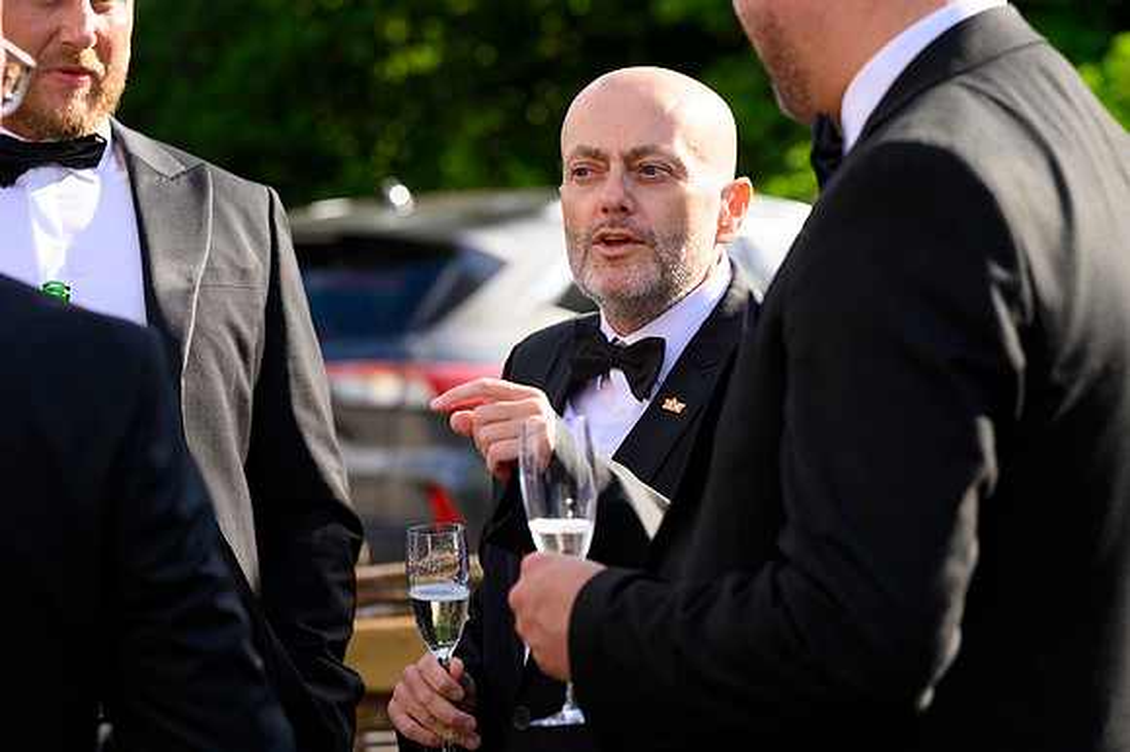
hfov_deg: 15.8
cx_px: 565
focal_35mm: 130
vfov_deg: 10.5
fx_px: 4083
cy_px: 376
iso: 140
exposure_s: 1/250
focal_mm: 130
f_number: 5.6
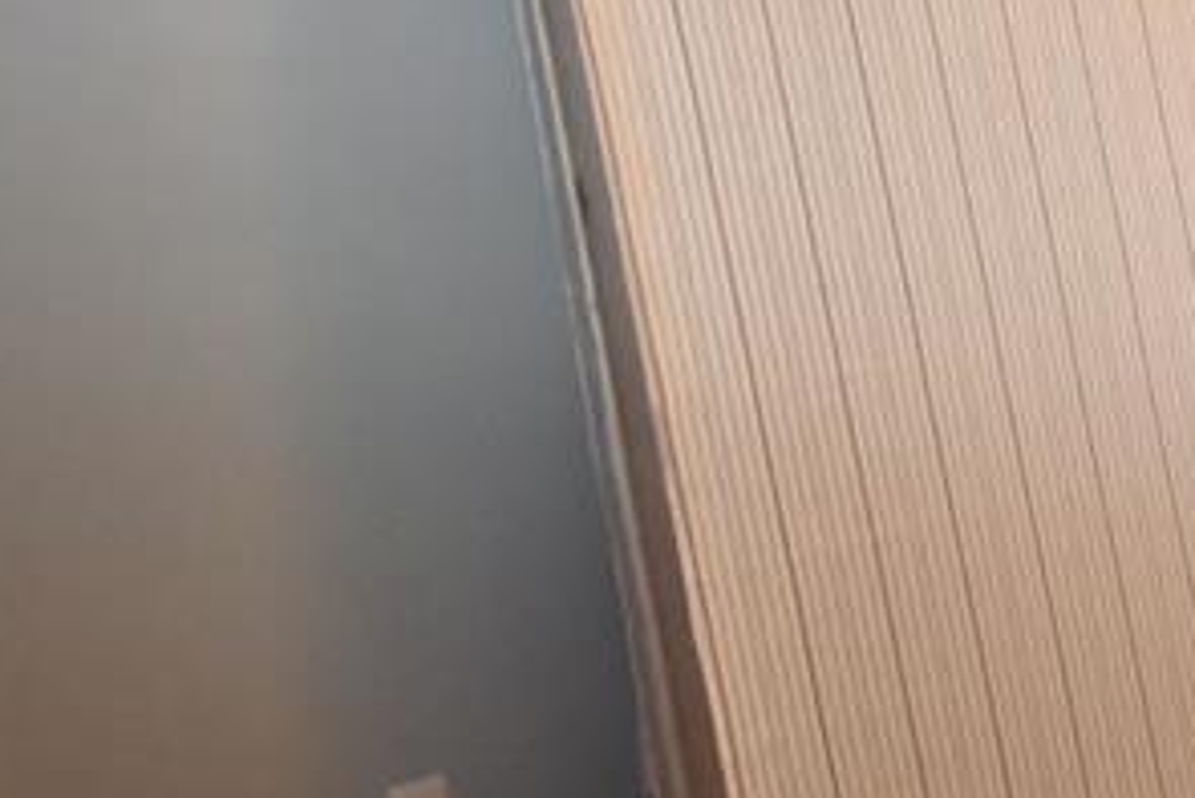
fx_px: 1727
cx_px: 1766
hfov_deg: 27.3
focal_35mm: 52
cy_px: 271
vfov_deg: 25.9
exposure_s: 1/60
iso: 2000
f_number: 4.5
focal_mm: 10
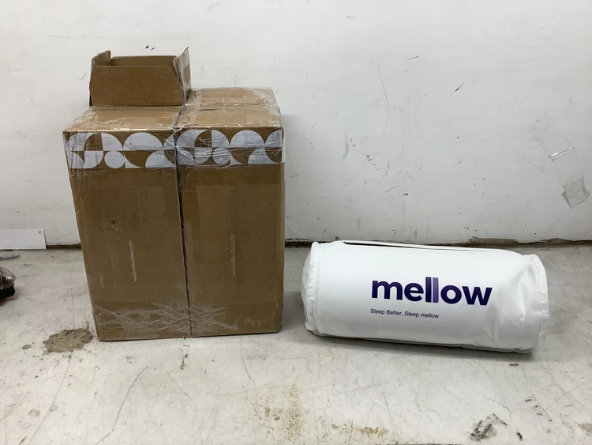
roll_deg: -0.6
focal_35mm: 31
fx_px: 530
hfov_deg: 58.3
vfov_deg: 45.5
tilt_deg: -23.2
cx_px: 296
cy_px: 222
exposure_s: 1/120
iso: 50
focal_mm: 3.3
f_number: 2.4
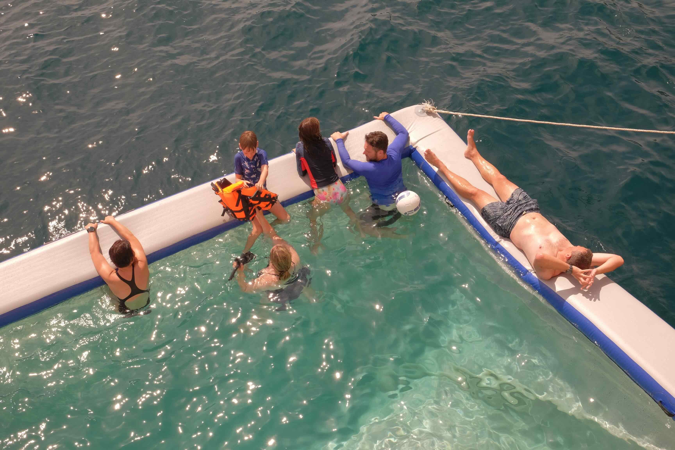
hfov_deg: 50.7
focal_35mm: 38
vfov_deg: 35.1
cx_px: 338
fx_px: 712
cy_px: 225
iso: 200
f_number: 11
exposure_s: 1/200
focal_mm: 25.4
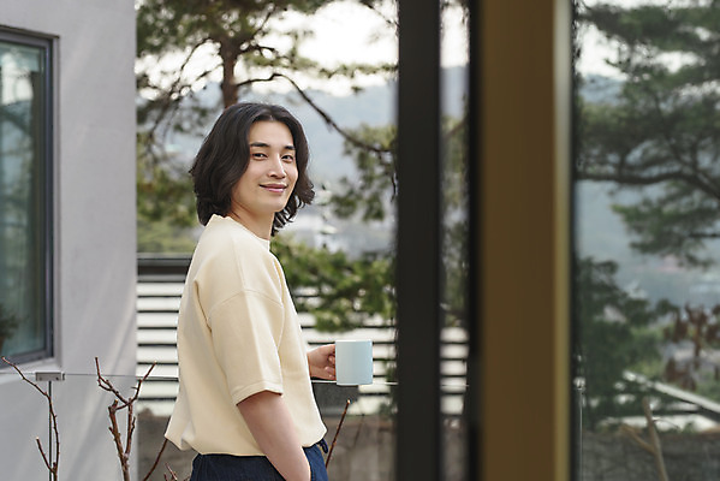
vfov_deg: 16.1
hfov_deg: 23.9
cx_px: 360
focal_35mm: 85
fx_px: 1701
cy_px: 240
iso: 100
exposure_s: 1/250
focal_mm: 85
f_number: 4.5
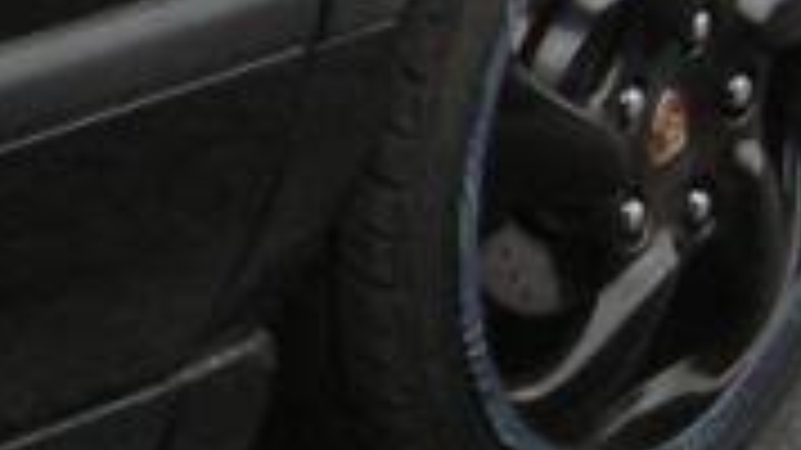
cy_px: -184
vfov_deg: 5.1
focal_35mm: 238
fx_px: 5053
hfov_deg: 8.3
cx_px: -1084
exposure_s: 1/31
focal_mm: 6.3
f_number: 3.2
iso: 139
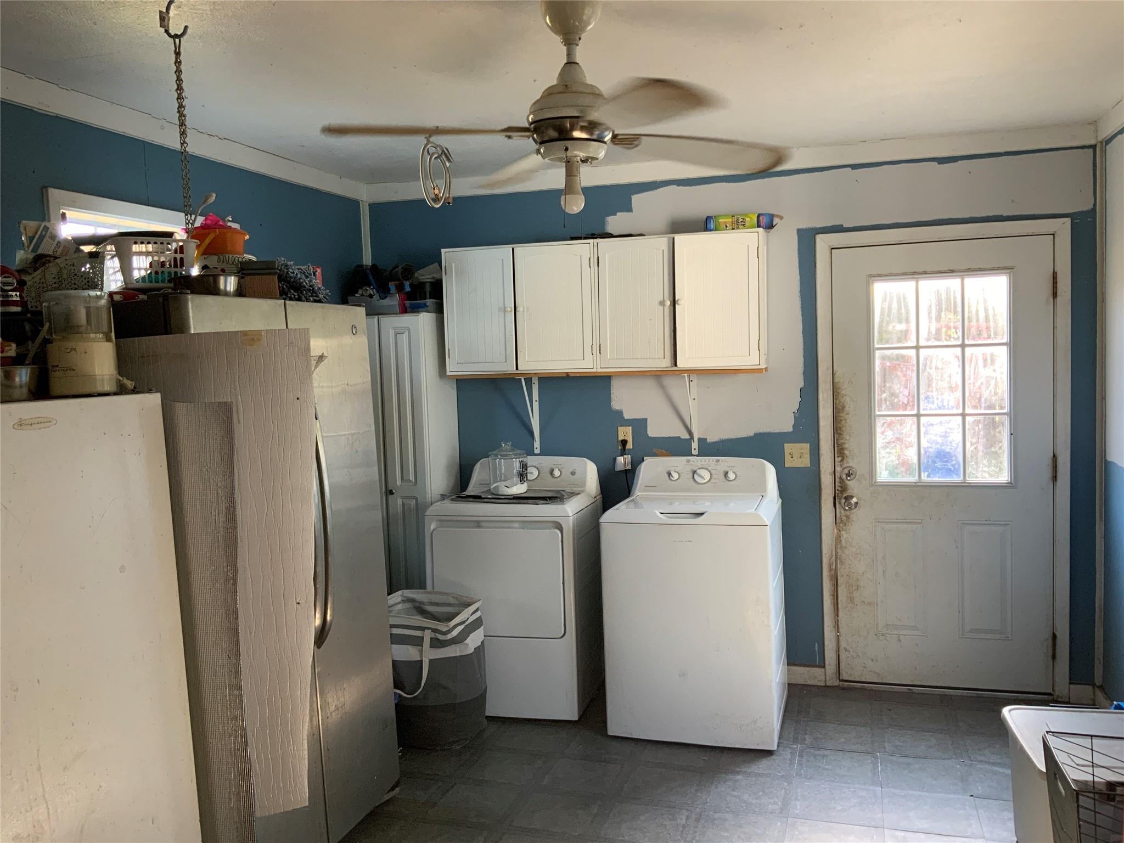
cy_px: 422
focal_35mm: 29
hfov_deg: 61.7
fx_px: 942
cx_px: 562
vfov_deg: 48.2
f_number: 1.8
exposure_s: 1/60
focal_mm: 3
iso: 80
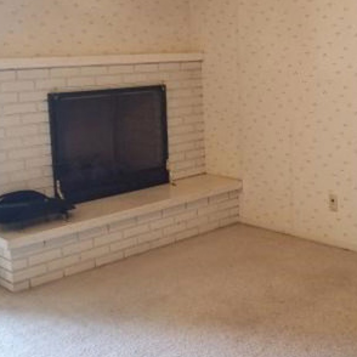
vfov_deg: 34.0
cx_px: 295
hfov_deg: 32.9
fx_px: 583
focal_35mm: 50
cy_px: 170
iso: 200
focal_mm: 4.25
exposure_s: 1/60
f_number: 1.7
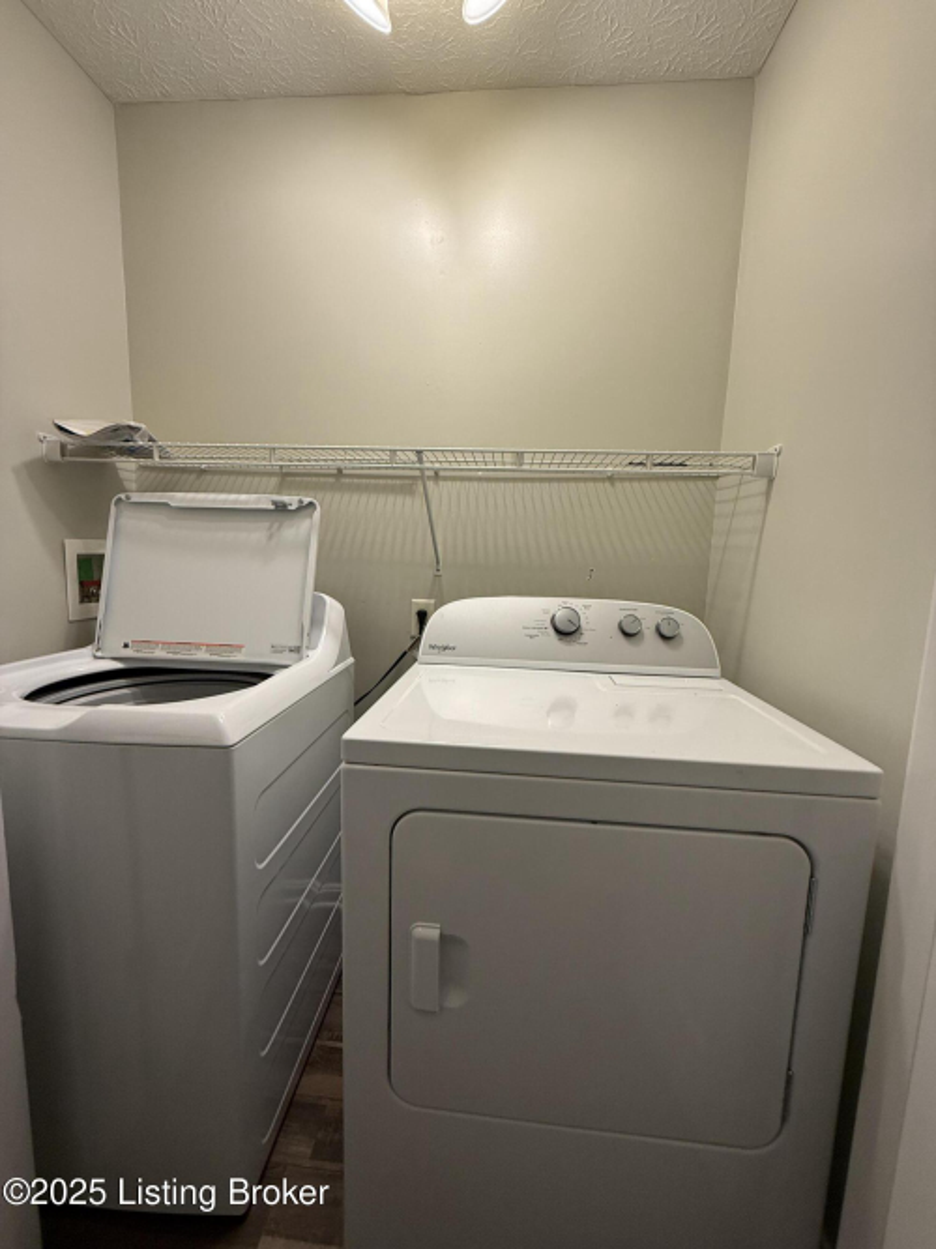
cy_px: 624
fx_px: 505
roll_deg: -2.3
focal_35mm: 14
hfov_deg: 85.7
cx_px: 468
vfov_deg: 102.1
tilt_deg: -7.3
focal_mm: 2.22
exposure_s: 1/120
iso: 160
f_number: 2.2
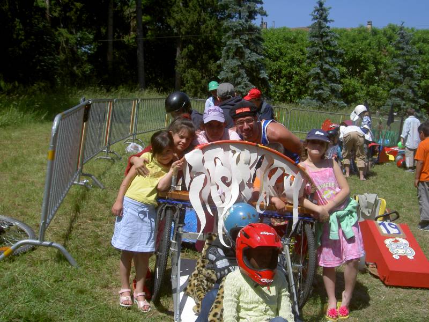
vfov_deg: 36.8
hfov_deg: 47.9
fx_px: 483
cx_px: 214
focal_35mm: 39
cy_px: 161
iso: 100
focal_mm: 8
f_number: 4.7
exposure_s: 1/800
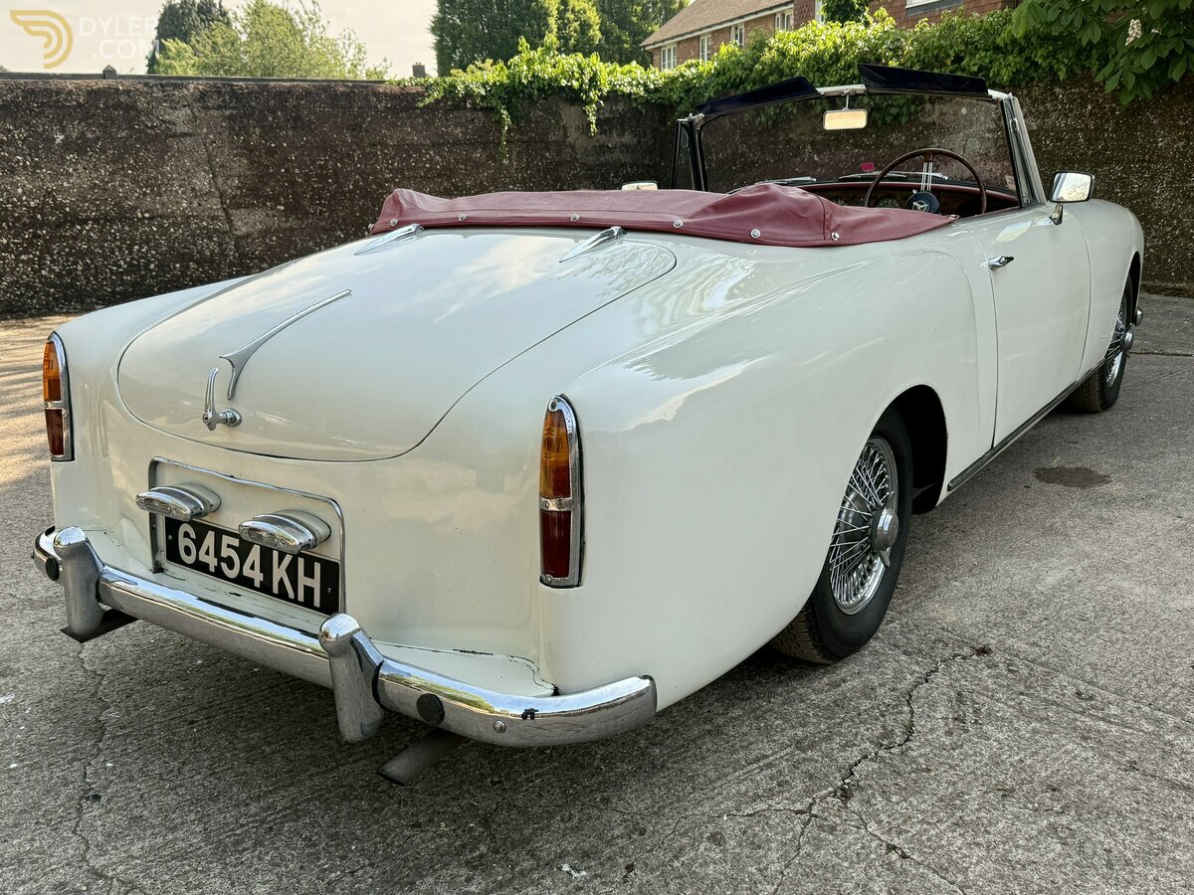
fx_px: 828
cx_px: 597
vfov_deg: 56.8
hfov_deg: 71.6
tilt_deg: -16.1
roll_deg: -0.5
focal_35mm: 24
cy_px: 448
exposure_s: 1/1018
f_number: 1.78
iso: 100
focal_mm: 6.76
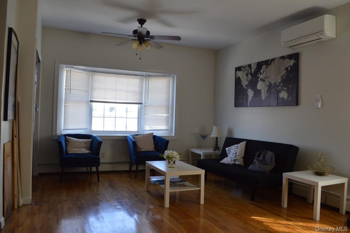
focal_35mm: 27
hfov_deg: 67.4
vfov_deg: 47.8
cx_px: 175
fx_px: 262
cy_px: 116
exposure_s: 1/125
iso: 400
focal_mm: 18
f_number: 5.6
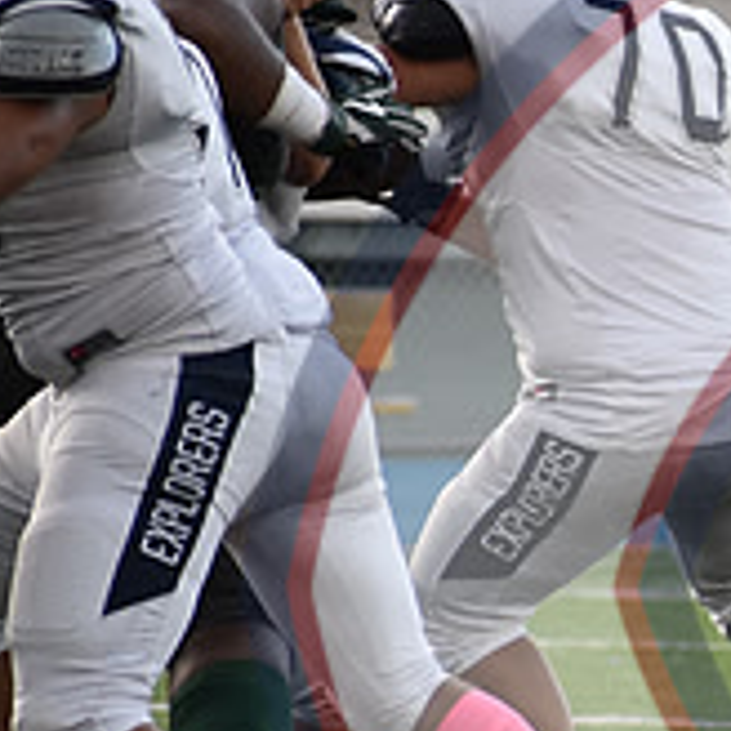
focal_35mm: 995
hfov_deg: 1.8
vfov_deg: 1.8
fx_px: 23772
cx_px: 1221
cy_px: 586
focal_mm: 220
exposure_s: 1/500
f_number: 5.6
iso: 1000
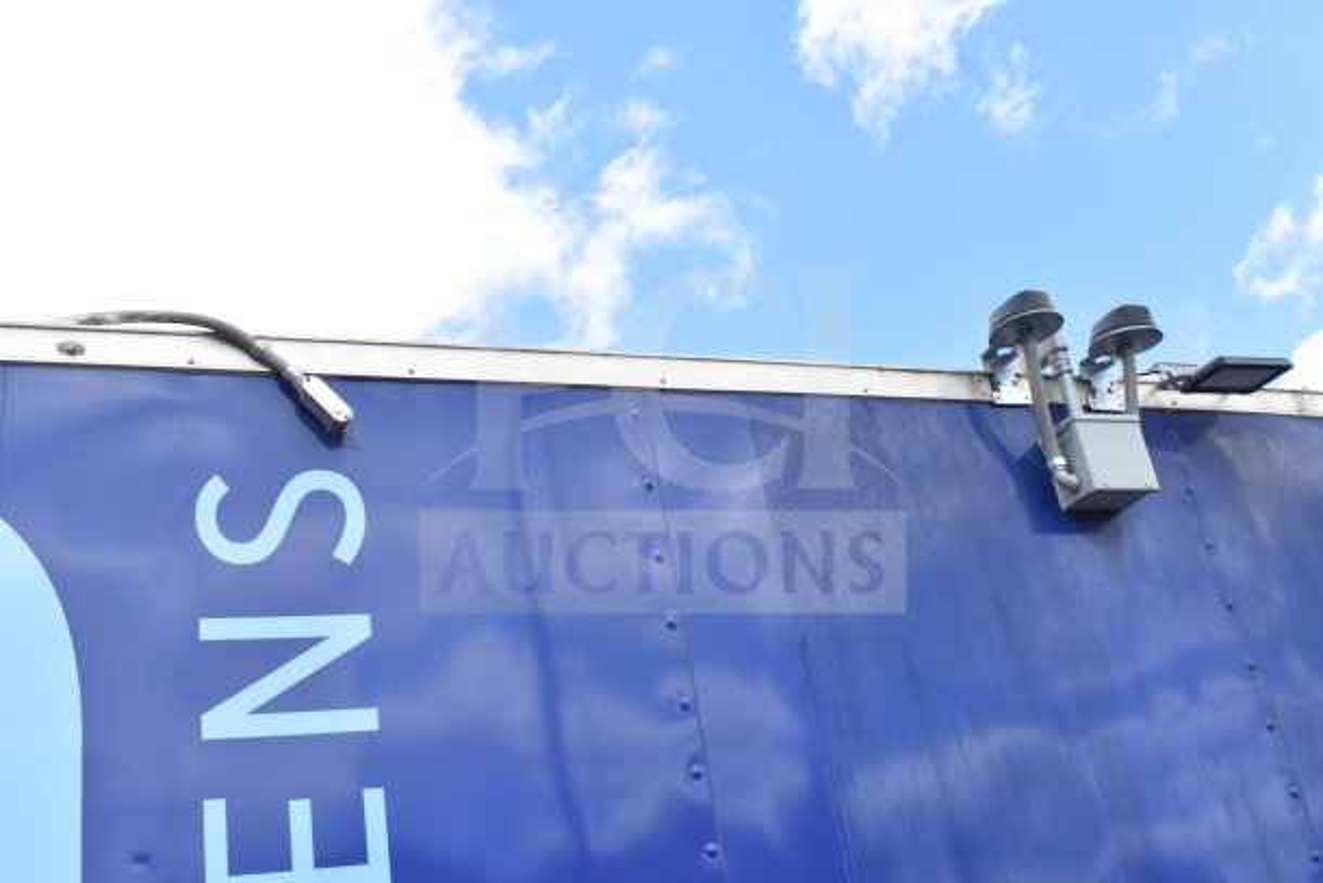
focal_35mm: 38
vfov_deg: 35.5
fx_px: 1378
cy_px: 442
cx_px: 662
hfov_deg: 51.3
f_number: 7.1
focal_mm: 25
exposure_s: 1/200
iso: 200
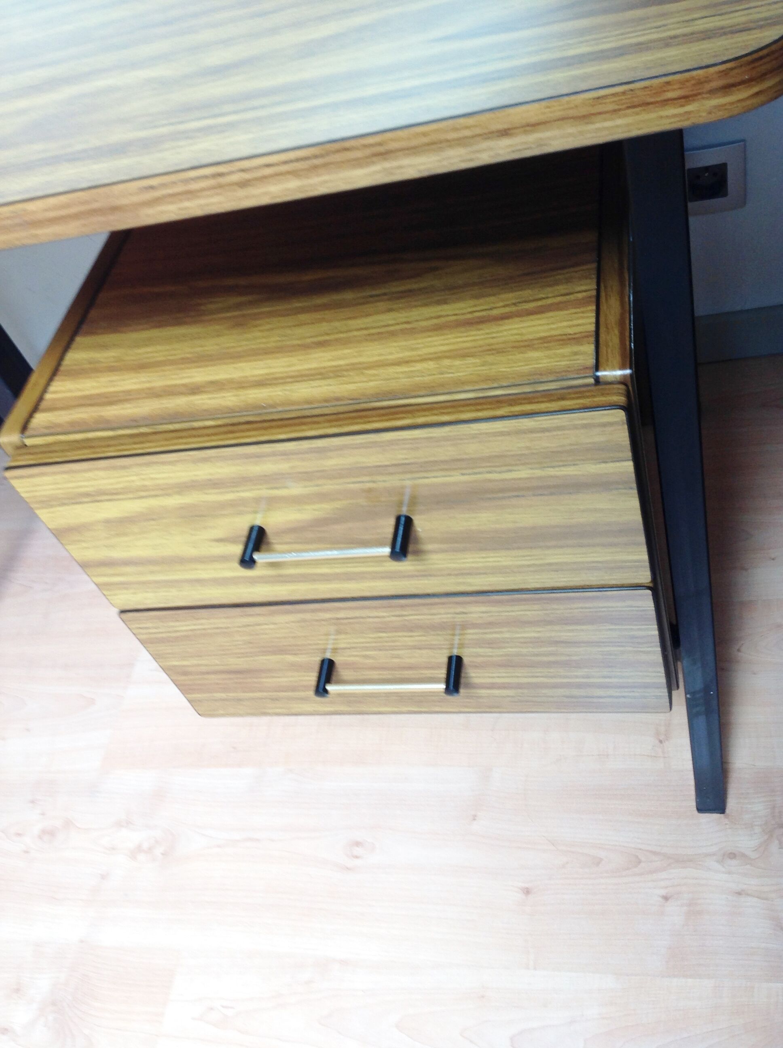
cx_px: 392
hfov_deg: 40.6
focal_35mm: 35
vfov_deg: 52.7
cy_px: 524
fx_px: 1058
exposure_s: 1/20
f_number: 2.4
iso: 50
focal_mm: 4.28
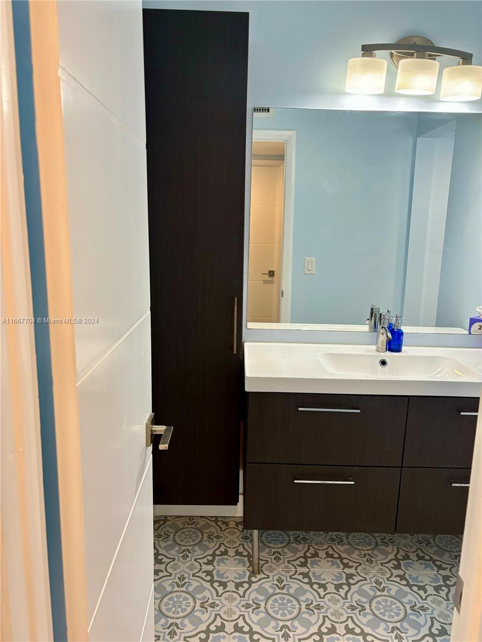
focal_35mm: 26
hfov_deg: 53.1
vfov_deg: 67.3
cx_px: 241
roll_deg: -3.0
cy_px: 321
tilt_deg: -12.3
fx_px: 483
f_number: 1.6
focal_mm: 5.96
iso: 125
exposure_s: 1/120
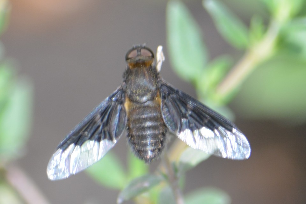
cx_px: 153
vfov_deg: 3.1
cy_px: 102
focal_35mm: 450
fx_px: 3825
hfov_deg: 4.6
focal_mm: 300
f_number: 8
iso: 320
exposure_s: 1/125
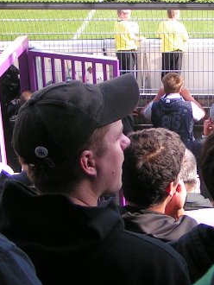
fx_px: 757
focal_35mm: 92
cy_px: 97
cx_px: 179
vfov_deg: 21.2
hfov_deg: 15.9
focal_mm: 5.8
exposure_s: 1/200
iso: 50
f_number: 2.8
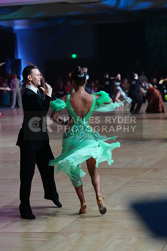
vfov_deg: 21.0
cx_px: 84
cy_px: 126
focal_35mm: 97
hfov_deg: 14.1
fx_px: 675
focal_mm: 97
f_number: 3.5
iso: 2500
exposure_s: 1/320
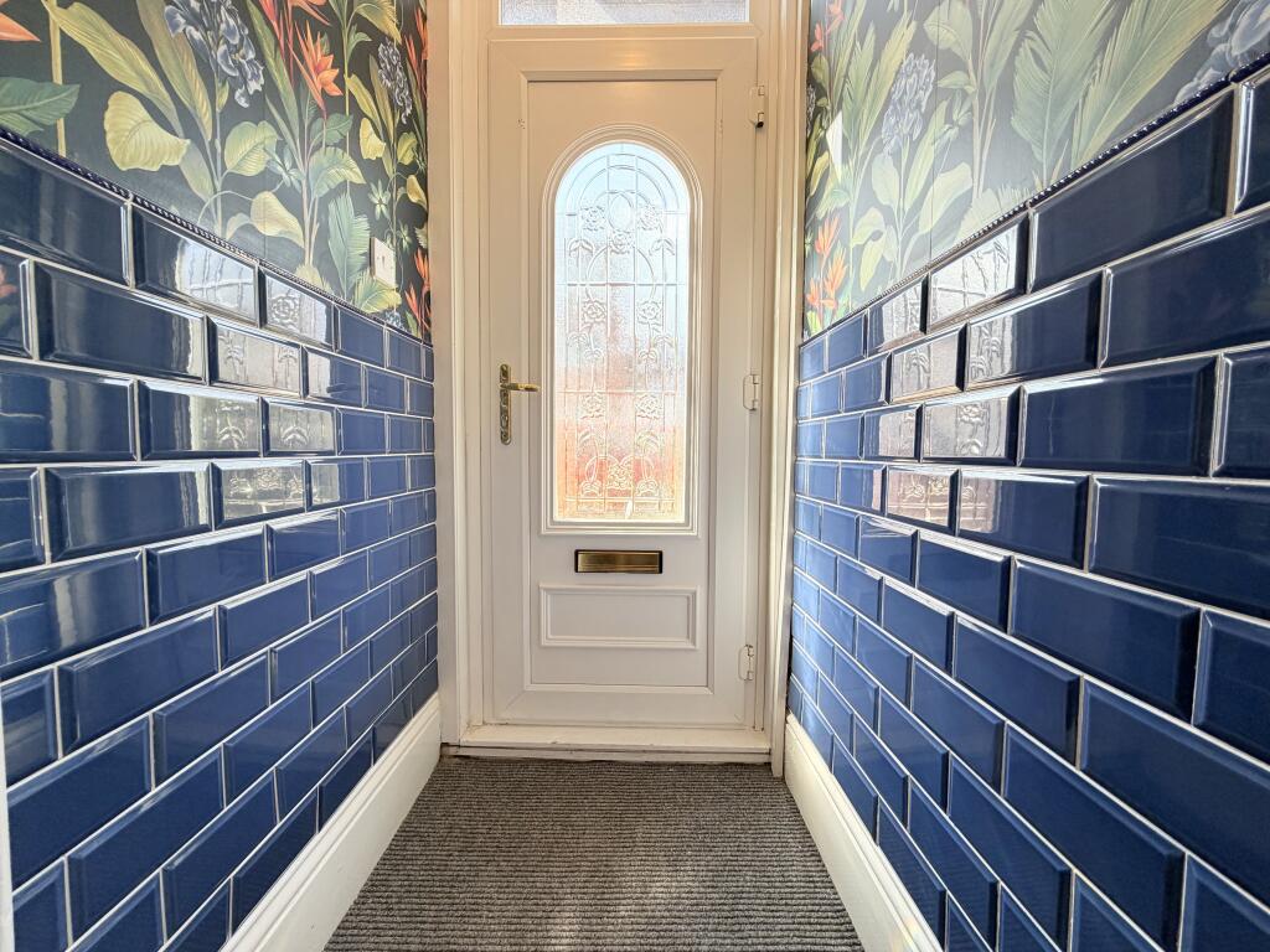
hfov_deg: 102.1
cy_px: 476
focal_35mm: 14
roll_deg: -0.5
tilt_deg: -3.9
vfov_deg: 85.7
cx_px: 635
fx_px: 514
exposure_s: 1/121
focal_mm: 2.22
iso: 100
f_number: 2.2
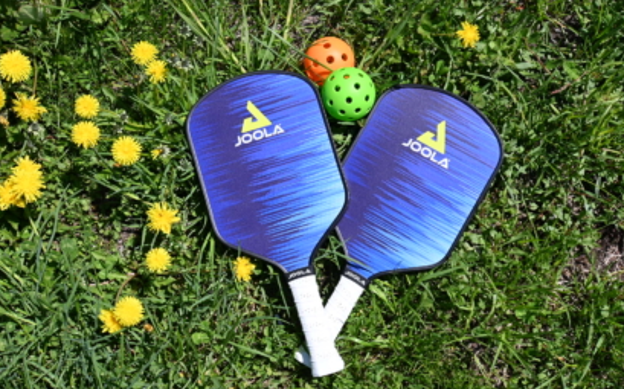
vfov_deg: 29.2
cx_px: 314
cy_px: 195
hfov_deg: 45.3
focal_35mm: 44
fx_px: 748
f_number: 7.1
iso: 100
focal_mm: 28
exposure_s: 1/400
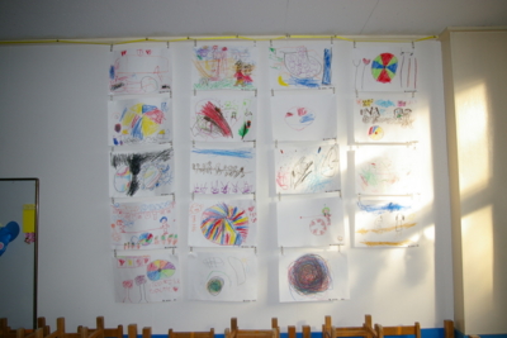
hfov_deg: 61.9
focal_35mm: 30
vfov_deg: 43.6
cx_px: 254
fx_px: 423
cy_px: 169
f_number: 4
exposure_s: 1/60
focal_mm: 20
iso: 200
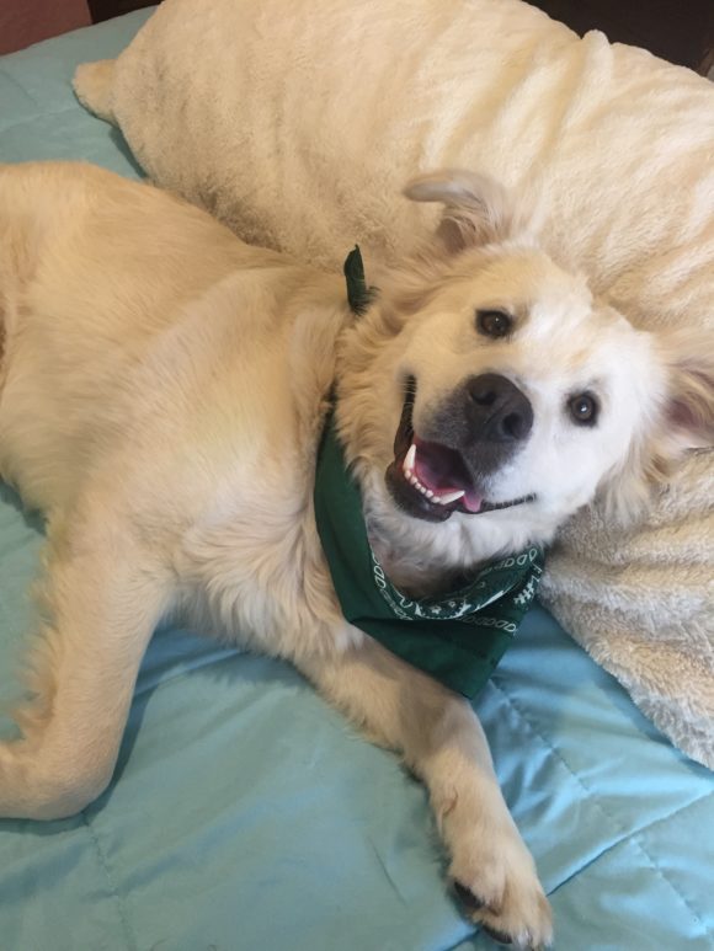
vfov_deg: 61.7
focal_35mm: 29
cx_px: 357
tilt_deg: -51.1
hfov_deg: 48.2
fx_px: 797
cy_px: 476
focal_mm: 4.15
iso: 125
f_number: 2.2
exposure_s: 1/30
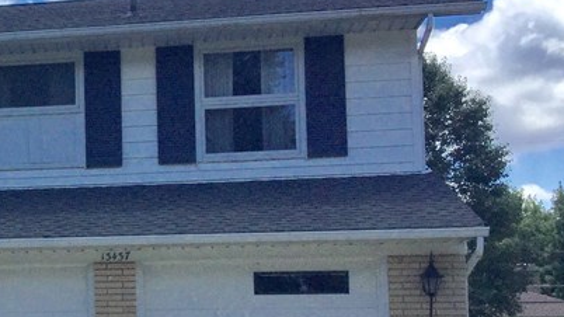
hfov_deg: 22.7
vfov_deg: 14.0
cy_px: 254
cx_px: -115
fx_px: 1286
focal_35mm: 86
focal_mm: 3.3
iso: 25
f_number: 2.4
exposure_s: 1/1812
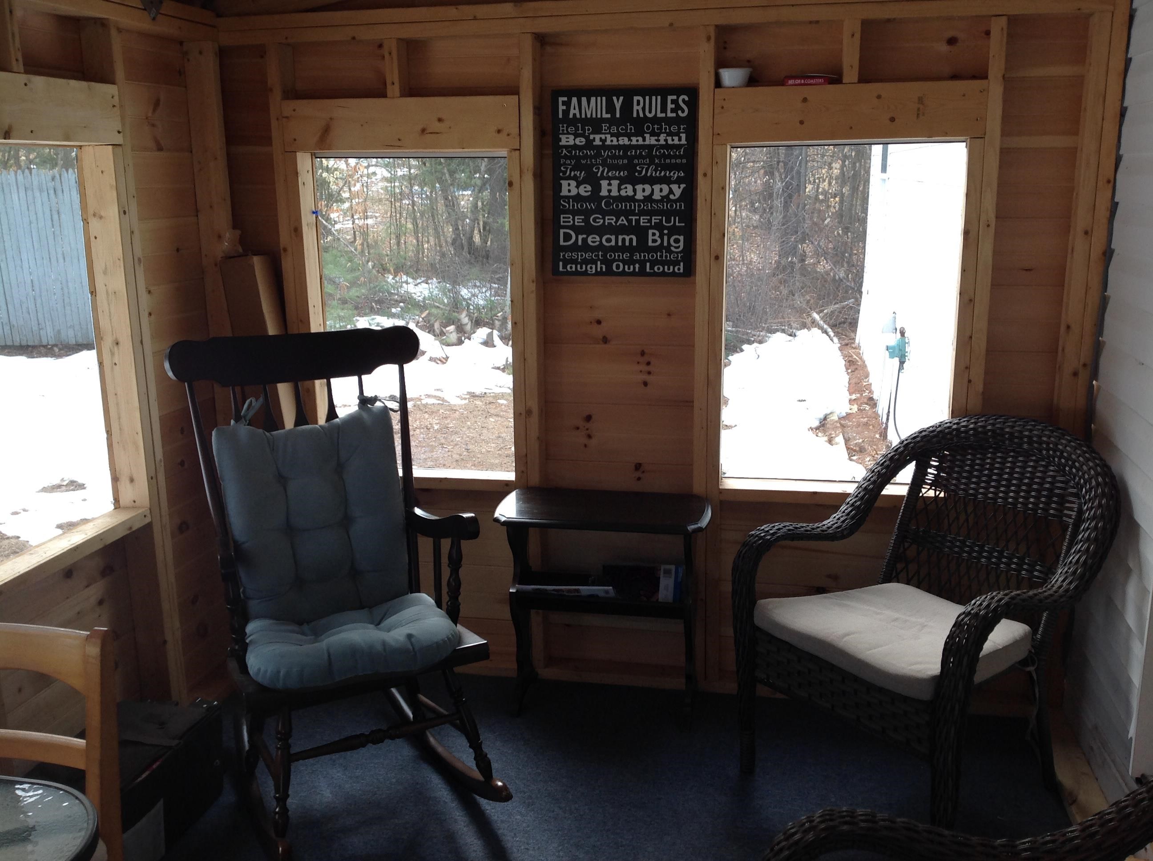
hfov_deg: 52.7
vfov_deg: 40.6
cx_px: 576
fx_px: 1164
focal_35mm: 35
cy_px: 430
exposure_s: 1/129
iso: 50
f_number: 2.4
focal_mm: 4.28
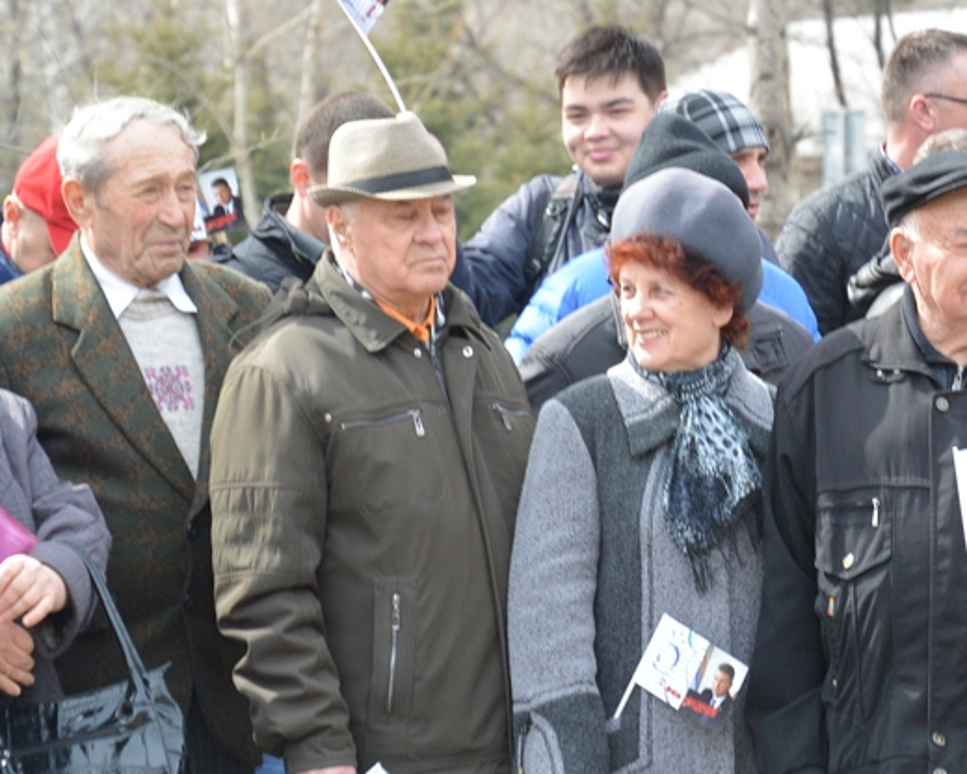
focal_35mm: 269
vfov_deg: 5.8
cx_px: 623
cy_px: 277
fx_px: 7699
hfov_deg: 7.2
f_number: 4.8
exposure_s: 1/250
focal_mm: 69
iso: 160
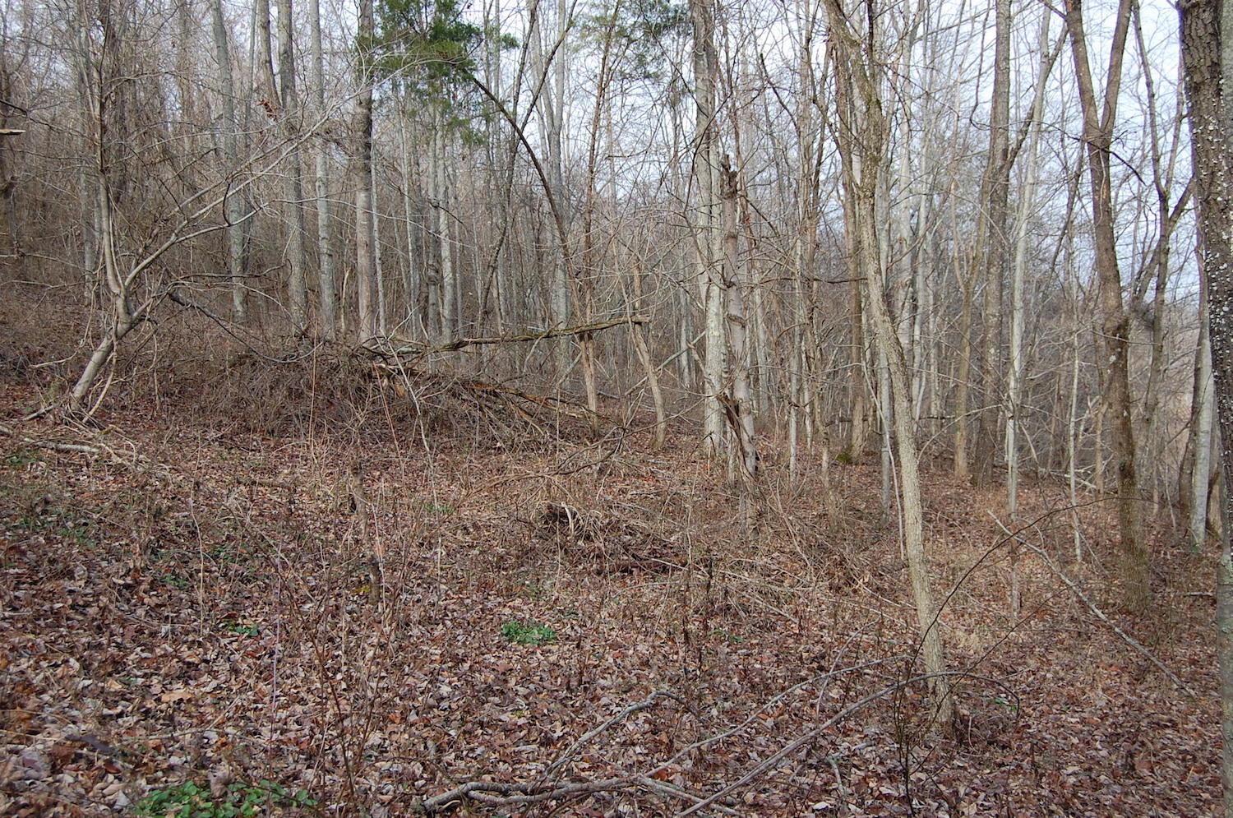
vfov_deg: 34.1
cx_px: 616
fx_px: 1334
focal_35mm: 39
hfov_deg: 49.6
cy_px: 409
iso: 200
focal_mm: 26
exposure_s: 1/200
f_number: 7.1
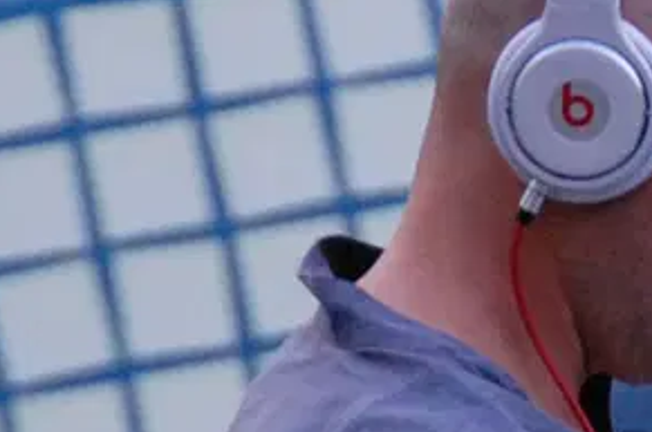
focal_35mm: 570
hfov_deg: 3.6
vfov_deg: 2.4
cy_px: 497
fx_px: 10306
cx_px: 1136
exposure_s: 1/160
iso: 1600
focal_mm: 92
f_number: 5.6
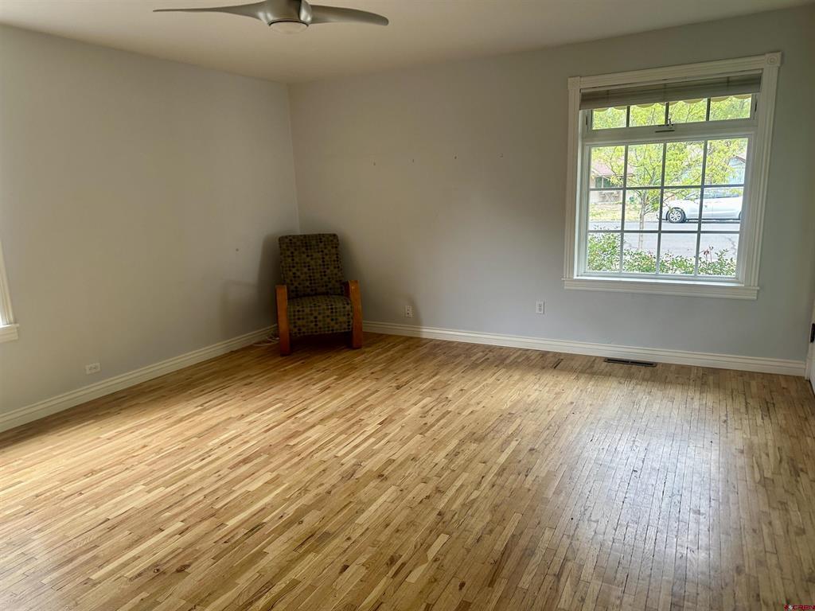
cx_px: 408
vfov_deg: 56.8
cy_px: 306
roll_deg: +0.2
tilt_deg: -12.6
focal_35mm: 24
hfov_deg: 71.6
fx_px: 565
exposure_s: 1/121
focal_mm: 6.86
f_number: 1.78
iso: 125
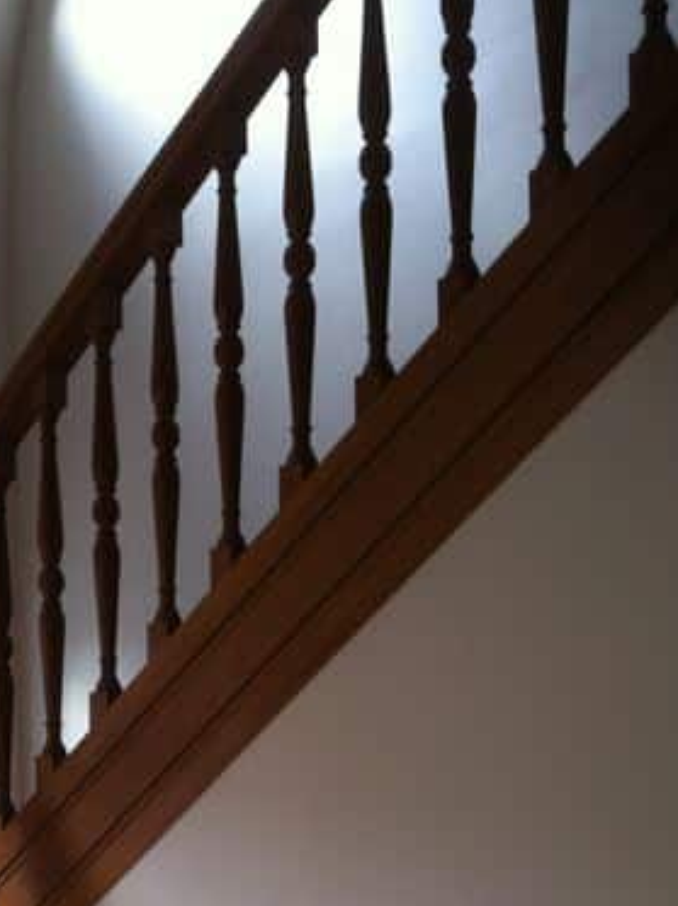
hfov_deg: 20.1
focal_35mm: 72
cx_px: 83
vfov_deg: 26.3
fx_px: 1884
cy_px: 792
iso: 100
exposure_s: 1/15
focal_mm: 3.85
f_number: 2.8
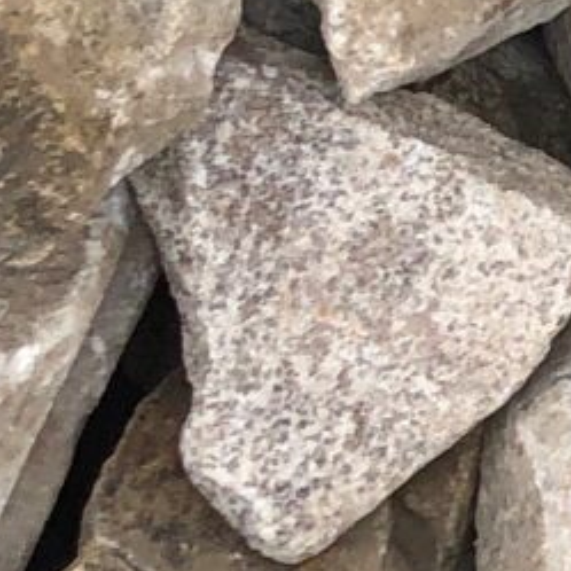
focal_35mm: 254
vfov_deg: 6.8
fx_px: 4740
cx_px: 1587
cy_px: -140
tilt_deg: -65.0
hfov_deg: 6.4
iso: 20
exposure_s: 1/685
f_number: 1.8
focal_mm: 3.99
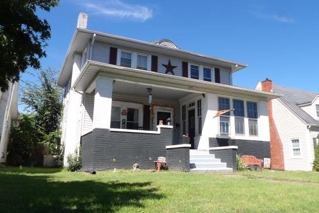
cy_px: 95
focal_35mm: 30
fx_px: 266
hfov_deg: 61.9
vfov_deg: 43.5
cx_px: 172
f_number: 3.2
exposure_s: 1/929
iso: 100
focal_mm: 4.3
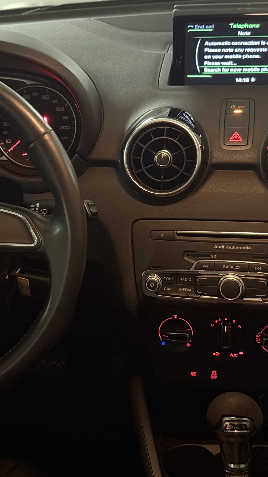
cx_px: 49
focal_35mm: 73
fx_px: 922
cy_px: 232
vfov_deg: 29.0
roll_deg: +4.1
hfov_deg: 16.4
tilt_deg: -23.8
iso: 1600
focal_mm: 6.76
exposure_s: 1/15
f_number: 1.78
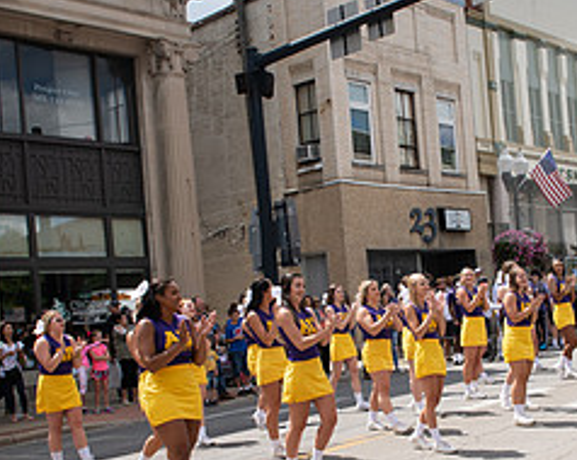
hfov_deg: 33.6
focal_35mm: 55
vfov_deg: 27.3
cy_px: 333
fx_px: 938
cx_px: 422
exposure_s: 1/500
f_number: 7.1
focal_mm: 24
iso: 200
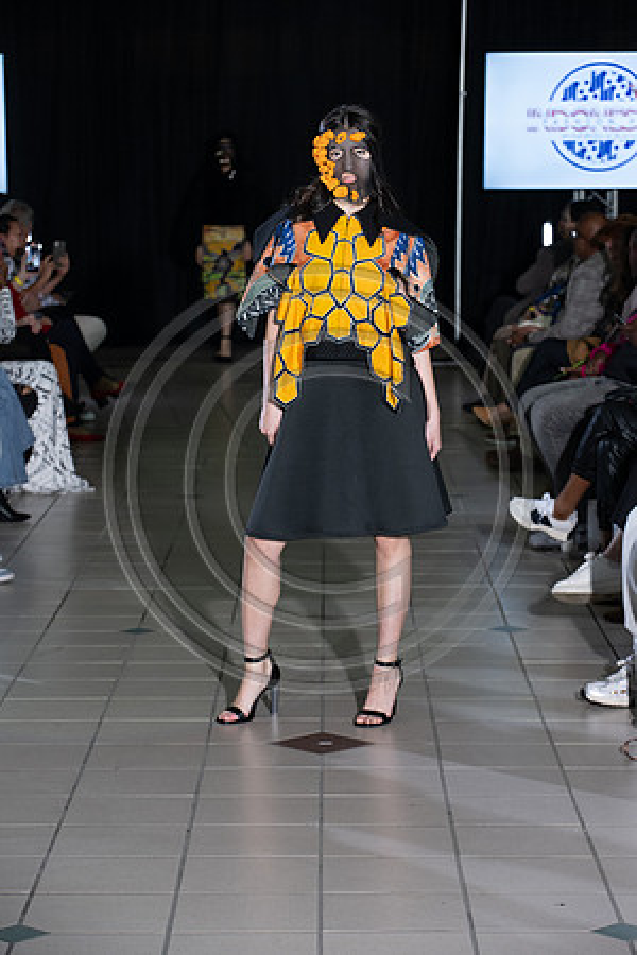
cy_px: 478
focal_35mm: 105
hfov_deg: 13.0
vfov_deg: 19.5
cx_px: 318
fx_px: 2787
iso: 1250
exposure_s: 1/160
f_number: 5.6
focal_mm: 105
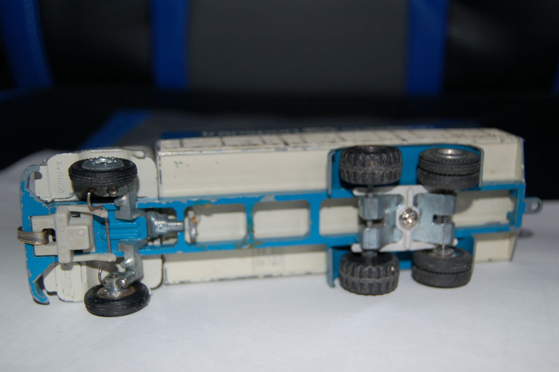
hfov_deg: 48.5
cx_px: 278
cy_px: 189
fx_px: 620
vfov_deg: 33.3
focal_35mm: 40
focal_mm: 26
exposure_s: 1/60
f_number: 4.2
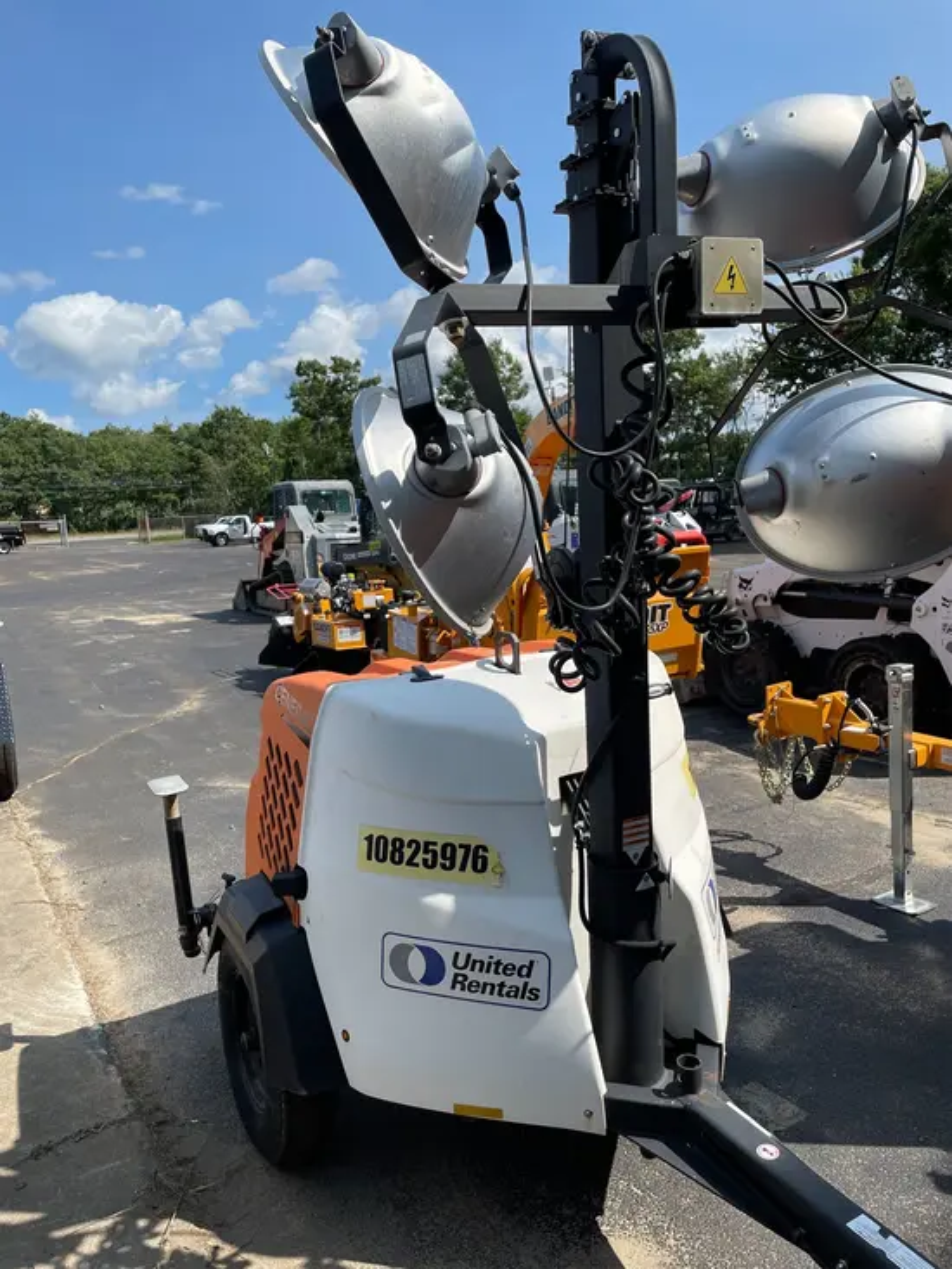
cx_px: 476
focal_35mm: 26
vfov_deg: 67.3
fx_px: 953
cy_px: 634
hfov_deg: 53.1
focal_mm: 4.2
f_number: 1.6
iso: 50
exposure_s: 1/4292
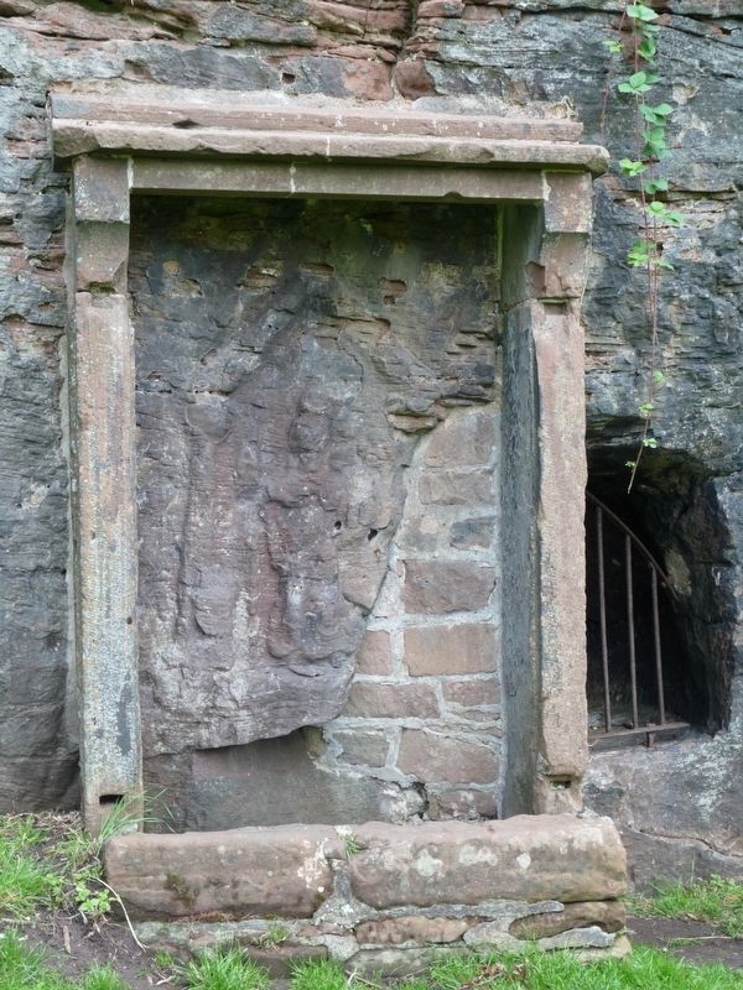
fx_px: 1488
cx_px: 372
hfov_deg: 28.0
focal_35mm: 52
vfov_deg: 36.8
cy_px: 495
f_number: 5
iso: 100
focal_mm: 9.2
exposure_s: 1/20
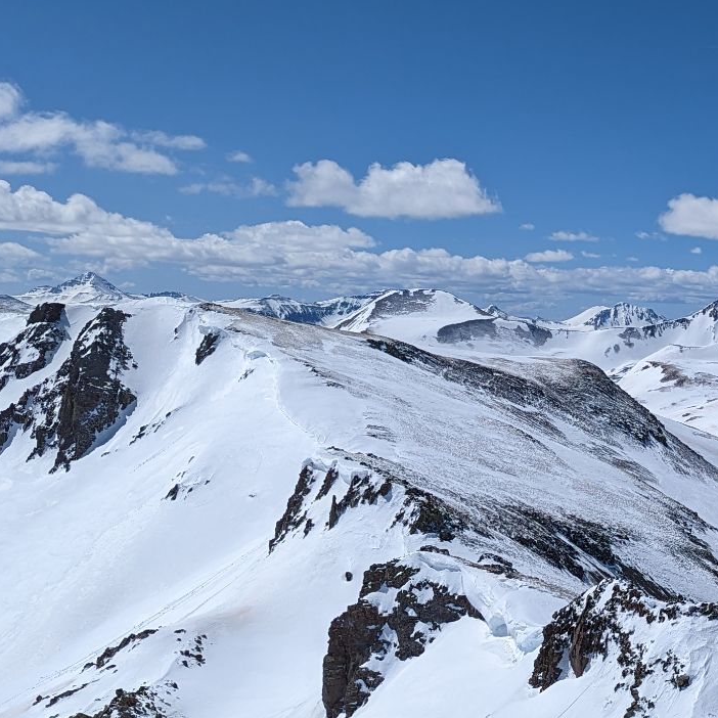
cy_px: 493
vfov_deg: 27.5
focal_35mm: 62
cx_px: 731
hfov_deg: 26.2
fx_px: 1455
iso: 52
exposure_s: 1/8065
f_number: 1.85
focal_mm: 6.81
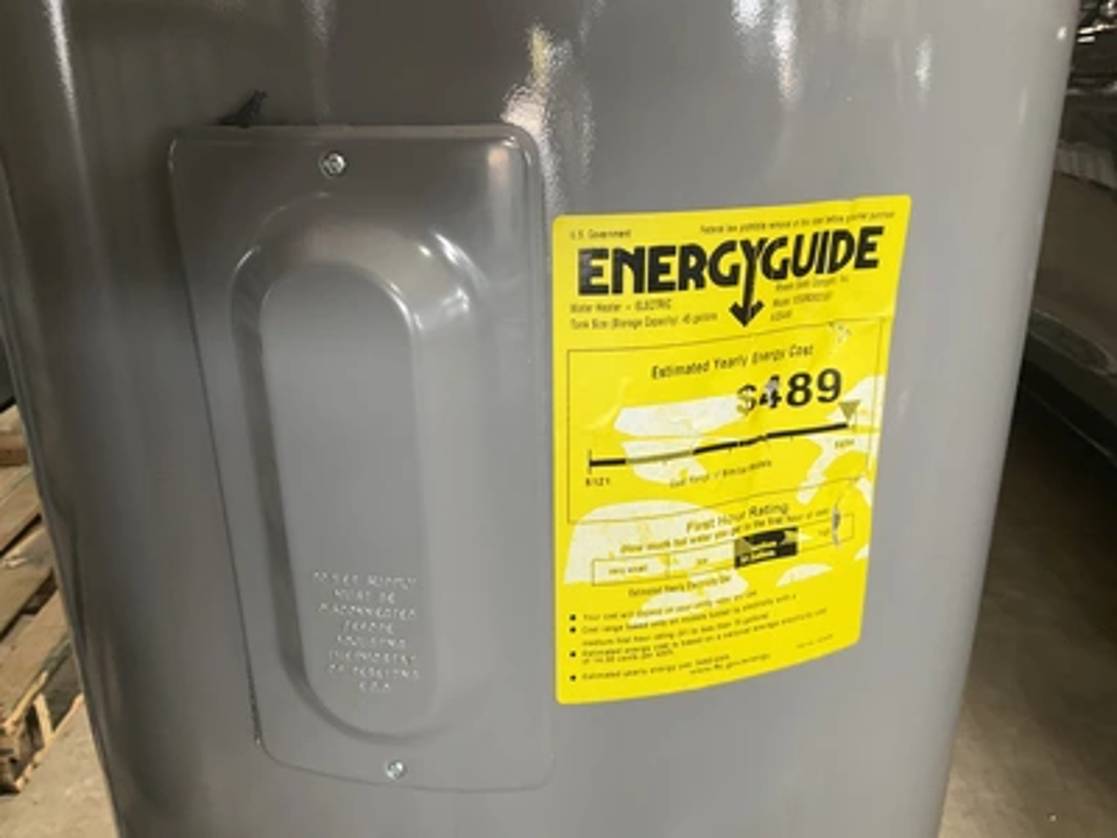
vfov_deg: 48.2
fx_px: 936
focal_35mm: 29
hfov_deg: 61.7
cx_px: 558
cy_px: 419
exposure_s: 1/60
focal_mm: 3
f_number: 1.8
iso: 64
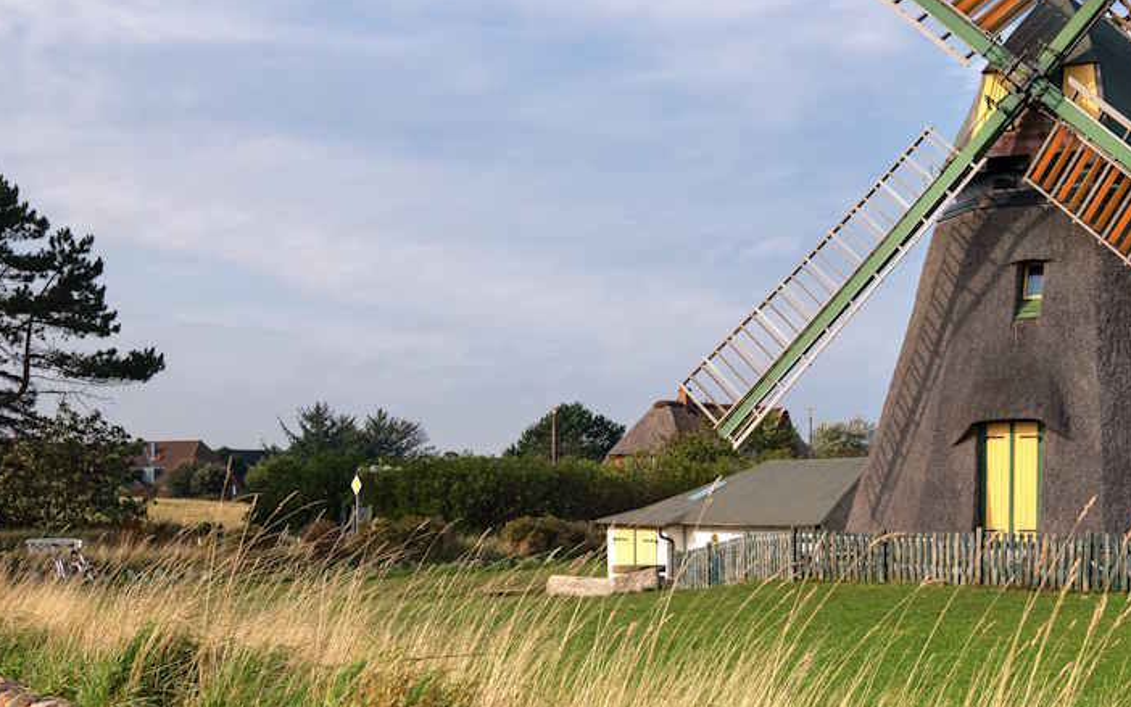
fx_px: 1881
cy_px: 385
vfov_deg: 21.3
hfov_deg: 32.5
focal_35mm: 61
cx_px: 917
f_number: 5.6
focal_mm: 28
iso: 320
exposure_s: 1/1600
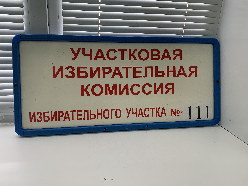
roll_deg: -2.2
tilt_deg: -16.3
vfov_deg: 49.7
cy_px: 86
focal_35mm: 28
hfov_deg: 63.4
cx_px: 118
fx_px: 201
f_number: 1.8
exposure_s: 1/100
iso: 64
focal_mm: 4.25
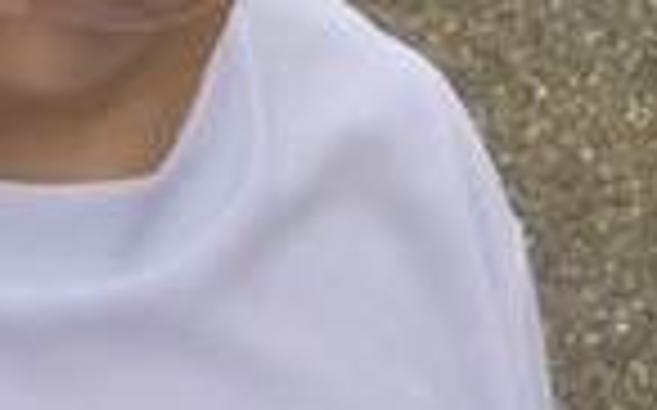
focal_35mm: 149
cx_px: 1188
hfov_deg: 12.8
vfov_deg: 8.2
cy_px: -502
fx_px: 2666
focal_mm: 2.87
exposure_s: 1/120
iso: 25
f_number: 2.2
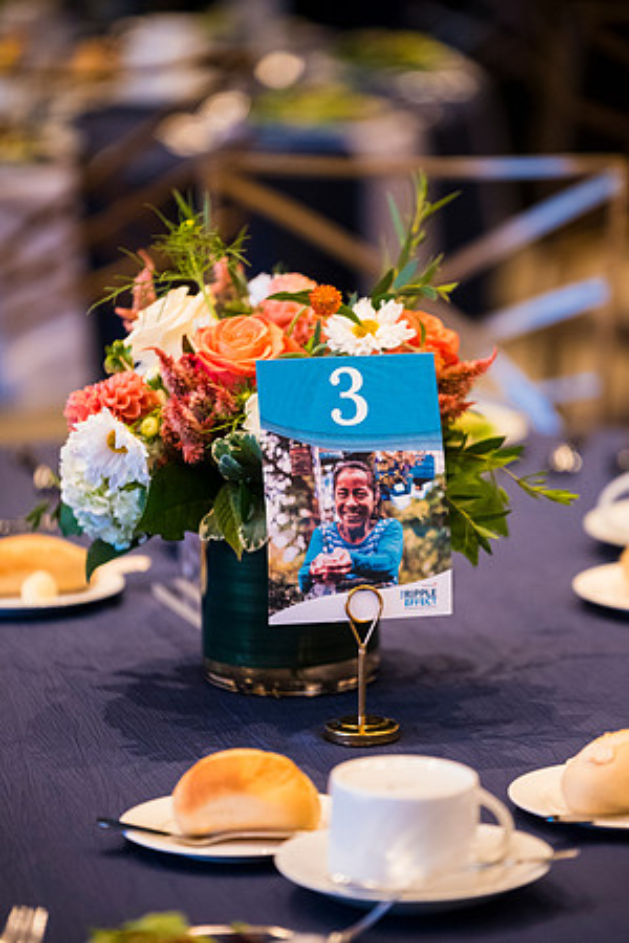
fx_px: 5241
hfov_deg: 6.9
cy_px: 472
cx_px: 314
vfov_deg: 10.3
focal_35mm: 200
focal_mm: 200
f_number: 2.8
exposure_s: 1/125
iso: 6400
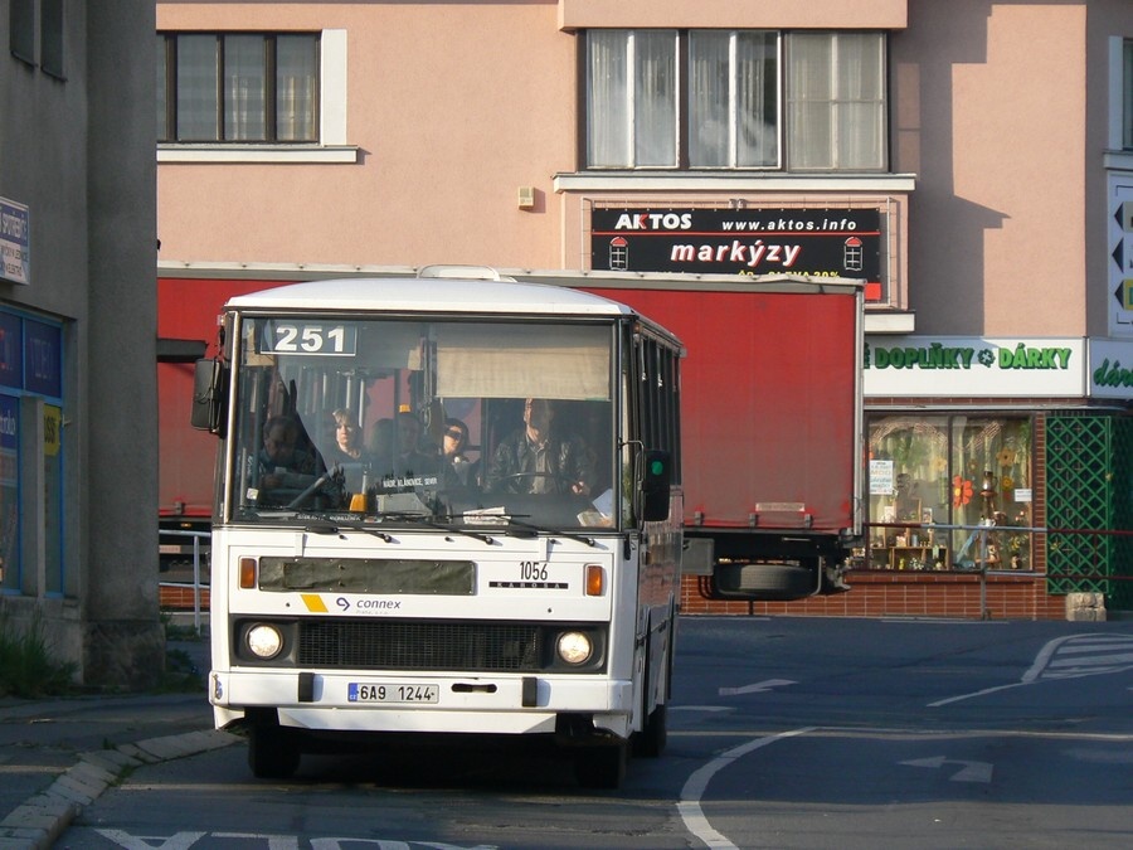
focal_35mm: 230
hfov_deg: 8.6
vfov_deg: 6.5
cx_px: 566
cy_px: 425
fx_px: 7528
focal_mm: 38.3
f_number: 4
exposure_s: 1/800
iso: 100
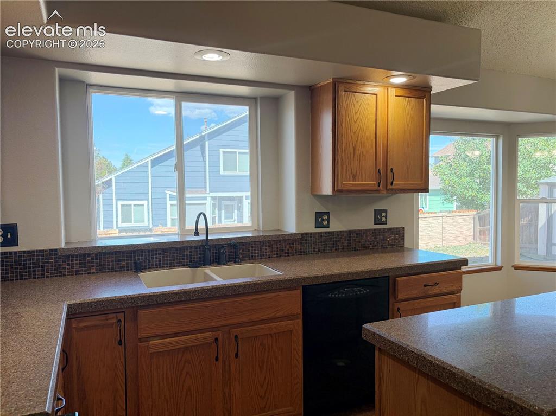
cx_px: 278
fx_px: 417
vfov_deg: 53.0
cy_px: 208
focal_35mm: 26
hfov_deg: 67.3
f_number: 1.6
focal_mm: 5.96
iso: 64
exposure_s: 1/188
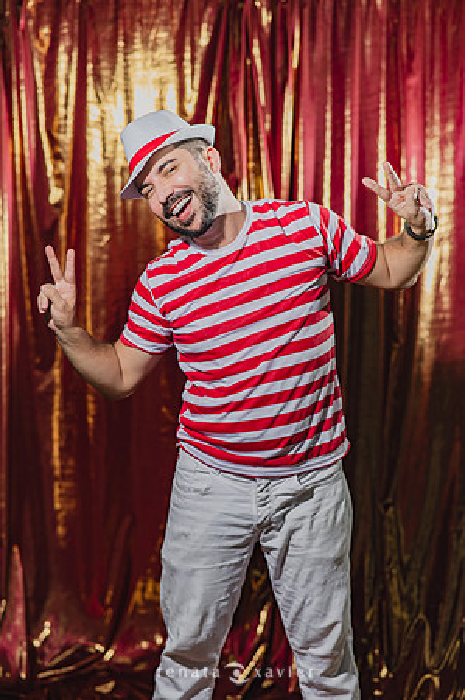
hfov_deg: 16.0
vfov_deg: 23.9
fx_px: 1651
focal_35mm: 85
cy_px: 350
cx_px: 232
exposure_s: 1/200
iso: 125
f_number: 2.5
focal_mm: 85
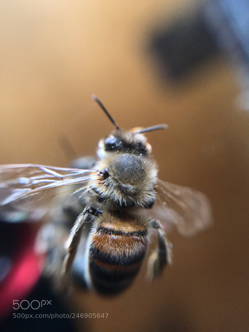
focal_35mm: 28
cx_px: 124
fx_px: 269
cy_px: 166
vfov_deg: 63.4
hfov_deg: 49.7
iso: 100
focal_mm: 3.99
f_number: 1.8
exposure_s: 1/200
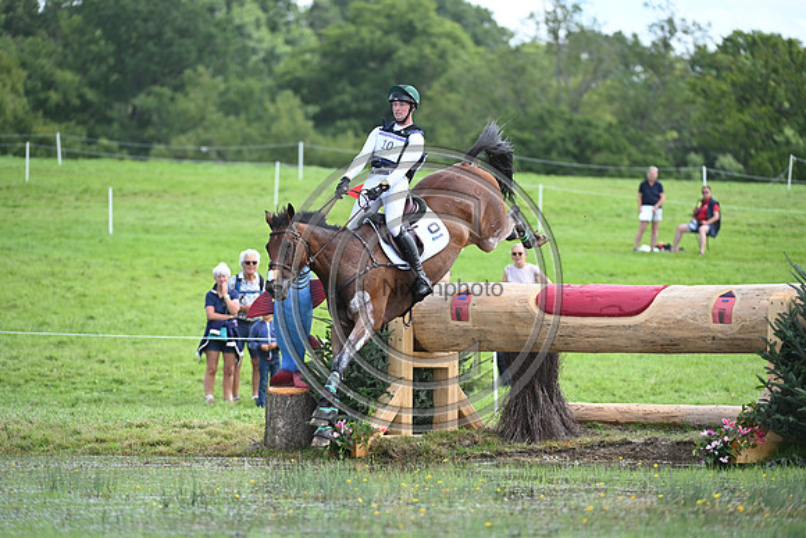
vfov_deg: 5.3
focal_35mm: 260
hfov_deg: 7.9
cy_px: 269
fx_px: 5822
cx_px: 403
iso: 900
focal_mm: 260
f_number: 5
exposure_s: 1/1600
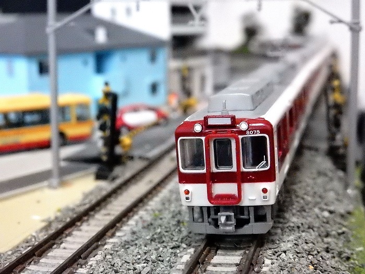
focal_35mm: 60
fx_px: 633
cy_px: 137
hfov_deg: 32.2
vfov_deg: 24.4
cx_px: 182
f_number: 4.5
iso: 3200
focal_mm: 10.7
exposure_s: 1/125
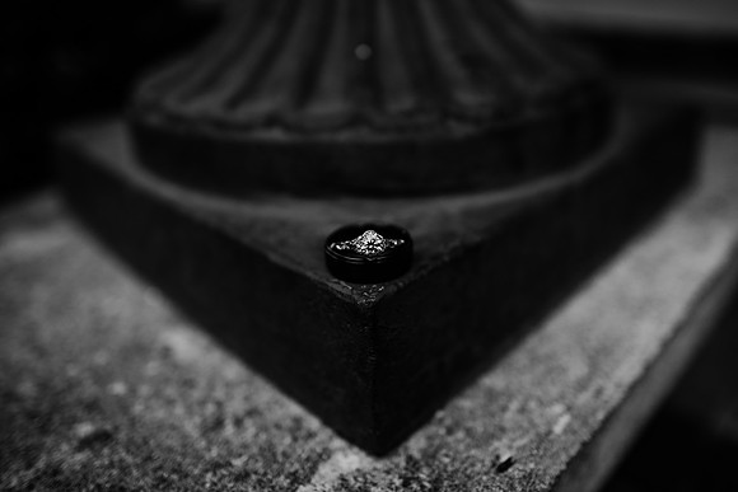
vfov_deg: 53.2
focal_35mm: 24
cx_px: 369
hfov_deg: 73.7
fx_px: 492
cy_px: 246
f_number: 1.8
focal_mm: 24
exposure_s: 1/1250
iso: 320
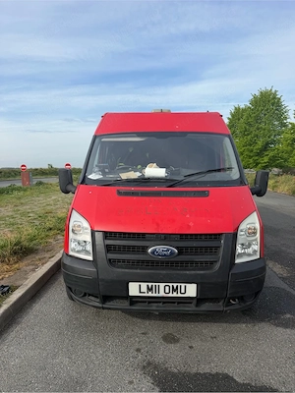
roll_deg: +1.6
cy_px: 196
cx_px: 148
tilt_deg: -6.3
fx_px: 273
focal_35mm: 24
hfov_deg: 56.8
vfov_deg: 71.6
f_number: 1.78
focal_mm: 6.76
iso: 80
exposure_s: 1/3584
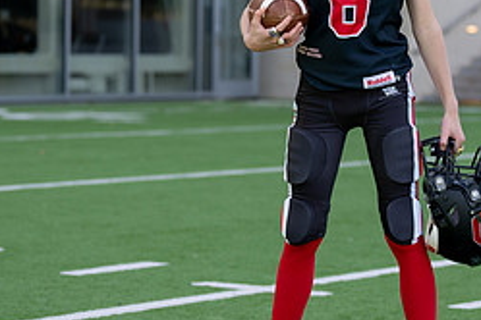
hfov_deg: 12.4
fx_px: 2204
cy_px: 95
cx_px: 342
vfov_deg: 8.3
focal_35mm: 165
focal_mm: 70
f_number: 2.8
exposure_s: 1/500
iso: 100
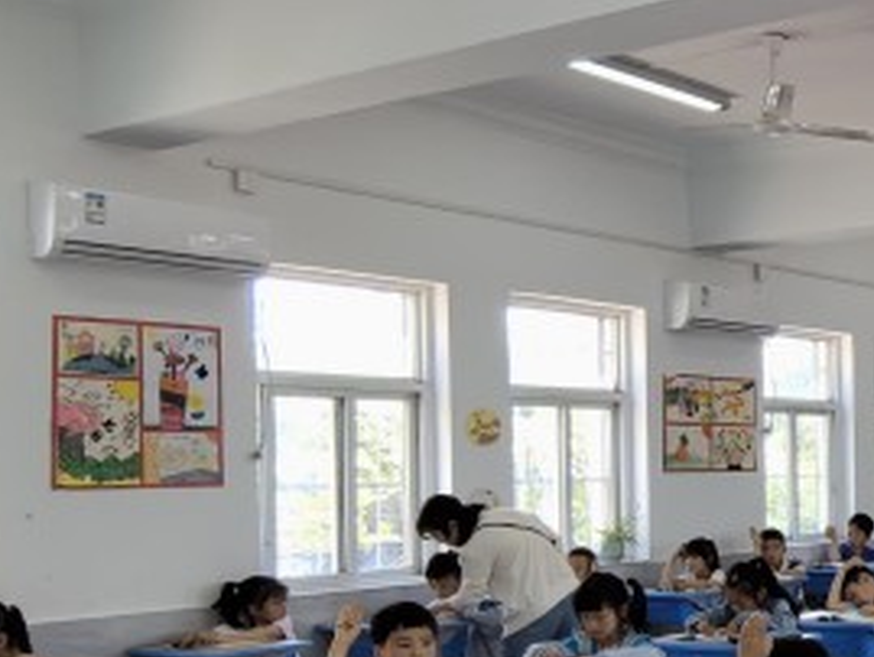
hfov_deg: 30.0
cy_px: 483
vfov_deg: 27.7
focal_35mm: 52
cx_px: 1111
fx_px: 1314
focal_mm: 1.95
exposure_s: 1/120
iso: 160
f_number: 2.2
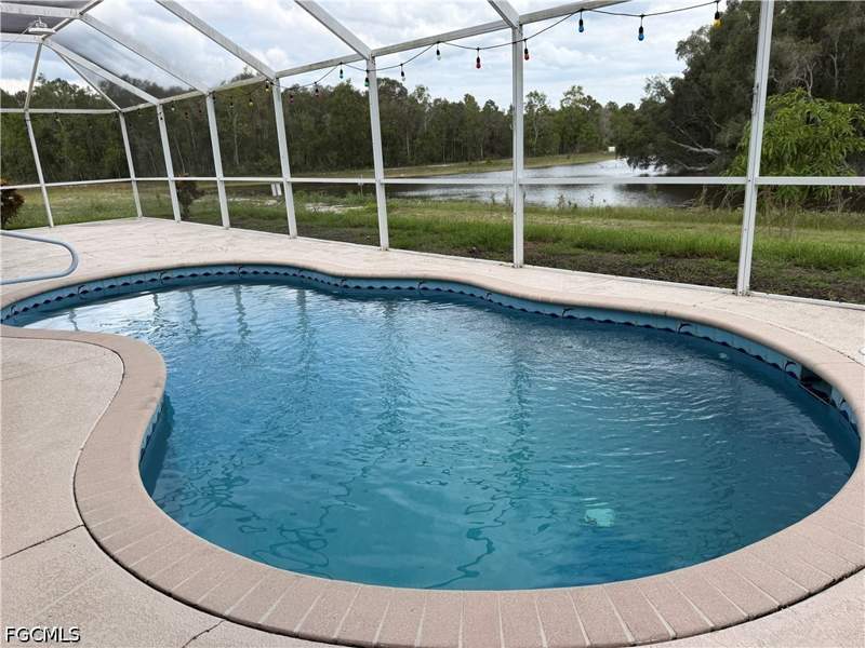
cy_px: 324
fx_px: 600
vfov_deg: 56.8
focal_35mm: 24
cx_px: 432
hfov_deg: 71.6
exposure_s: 1/1770
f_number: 1.78
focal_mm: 6.76
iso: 80
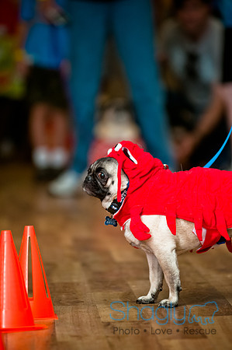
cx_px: 116
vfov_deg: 6.9
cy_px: 175
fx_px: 2906
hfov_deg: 4.6
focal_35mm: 300
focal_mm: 200
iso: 200
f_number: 2.8
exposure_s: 1/200
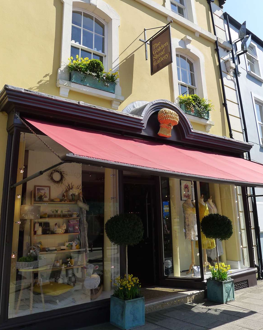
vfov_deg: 61.9
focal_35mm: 28
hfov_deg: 51.5
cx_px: 132
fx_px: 273
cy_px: 138
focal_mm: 5.1
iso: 125
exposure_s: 1/500
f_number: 4
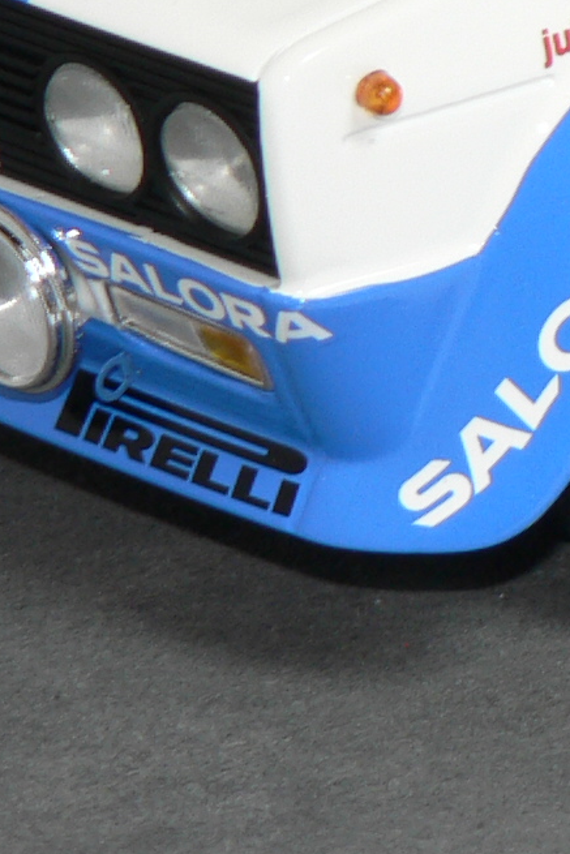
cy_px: -310
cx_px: 1013
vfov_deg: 6.6
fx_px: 7334
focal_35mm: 309
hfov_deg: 4.4
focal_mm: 12.6
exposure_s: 1/80
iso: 80
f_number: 3.2
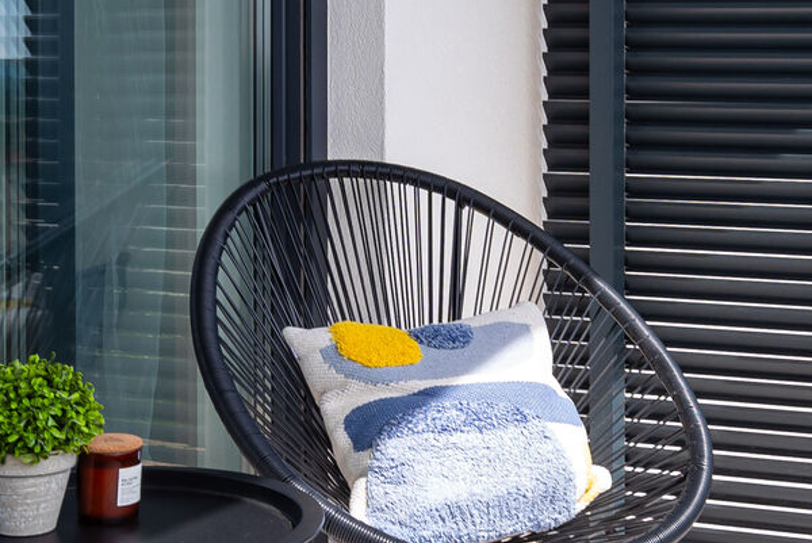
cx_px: 585
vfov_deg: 19.1
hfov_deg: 28.5
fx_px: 1580
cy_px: 43
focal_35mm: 70
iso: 100
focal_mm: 15
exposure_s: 1/200
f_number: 7.1
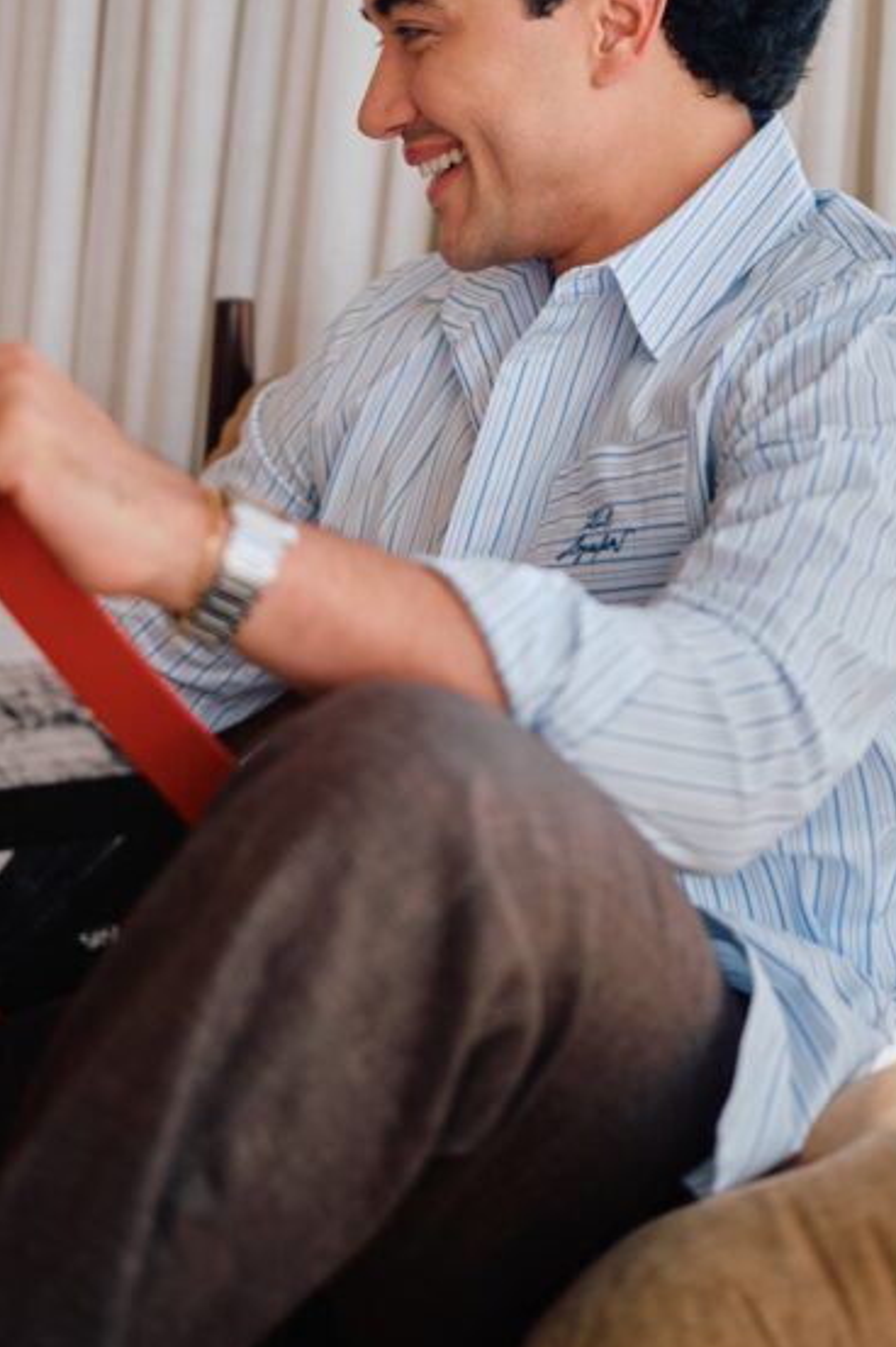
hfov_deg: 17.9
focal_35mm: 76
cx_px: 515
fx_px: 2841
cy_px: 227
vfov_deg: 26.1
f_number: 1.2
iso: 200
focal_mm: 27
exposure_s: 1/200
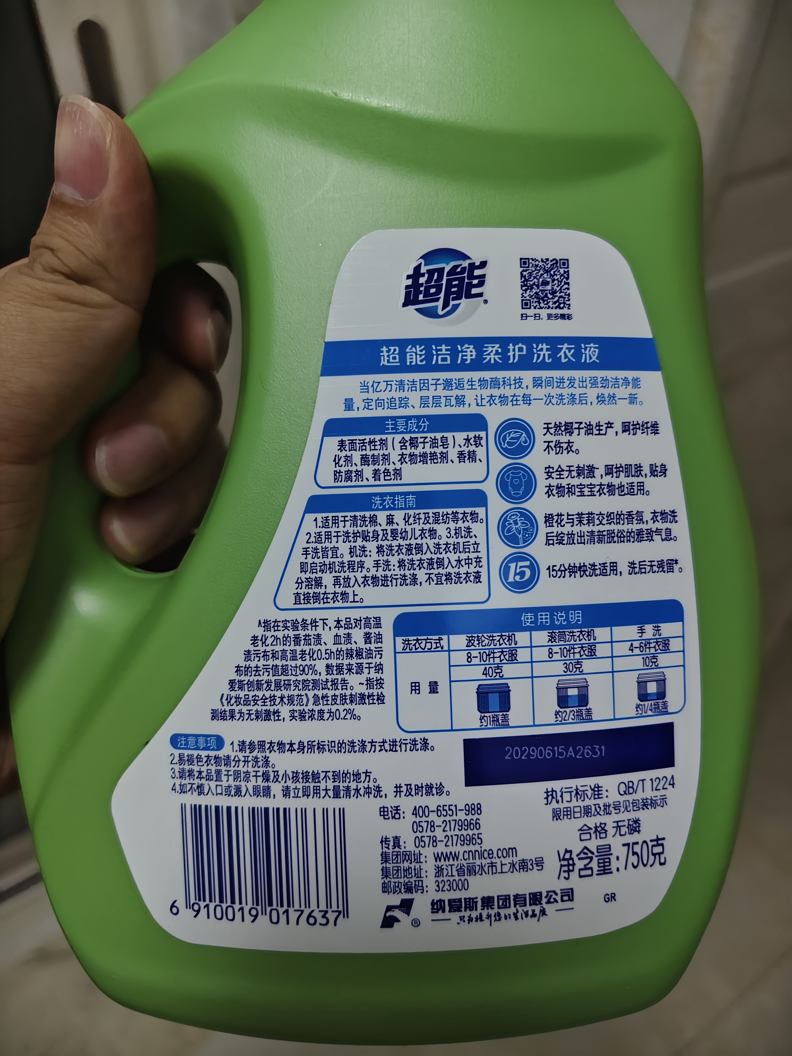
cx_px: 396
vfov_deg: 73.9
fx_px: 702
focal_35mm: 23
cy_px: 528
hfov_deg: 58.9
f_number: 1.88
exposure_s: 1/100
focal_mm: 5.56
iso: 513
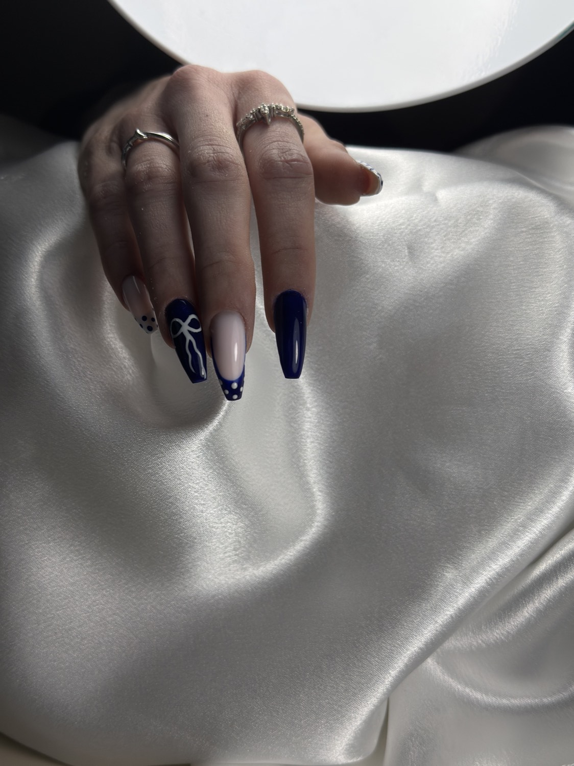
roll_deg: -3.8
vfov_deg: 47.9
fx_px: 863
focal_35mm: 39
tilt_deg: -20.6
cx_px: 287
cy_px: 383
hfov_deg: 36.8
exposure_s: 1/3401
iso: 64
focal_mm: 6.76
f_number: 1.78
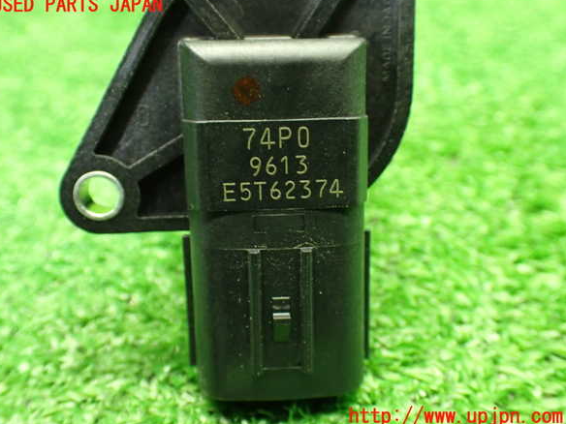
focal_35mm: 37
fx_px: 605
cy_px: 211
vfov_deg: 38.7
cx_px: 277
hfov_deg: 50.1
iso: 800
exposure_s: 1/40
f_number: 2.5
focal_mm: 6.37
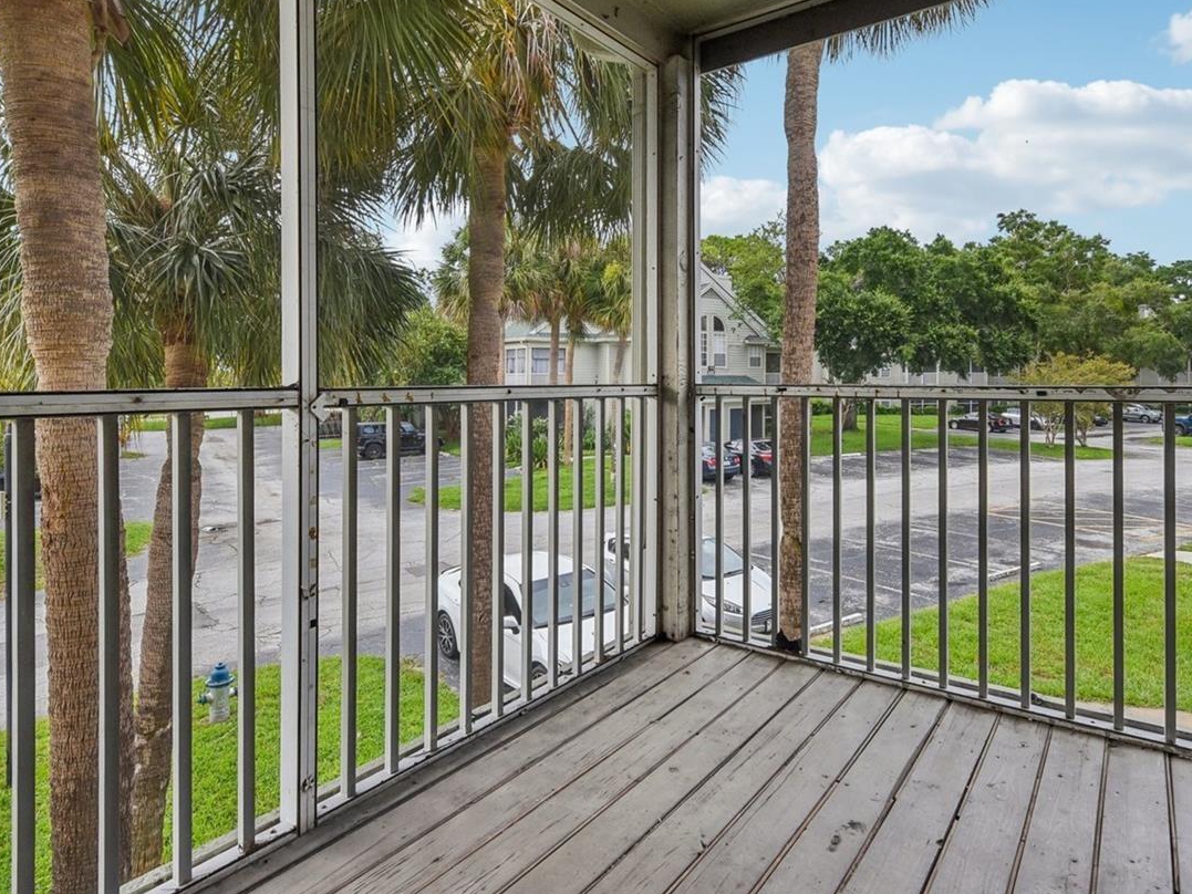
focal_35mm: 20
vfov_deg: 65.7
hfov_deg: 81.3
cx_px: 680
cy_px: 391
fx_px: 689
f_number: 8
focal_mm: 14
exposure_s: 1/160
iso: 400
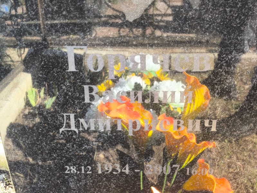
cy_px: 96
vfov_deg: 29.1
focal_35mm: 50
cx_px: 128
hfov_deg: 38.2
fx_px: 371
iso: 80
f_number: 1.7
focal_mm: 4.71
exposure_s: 1/120
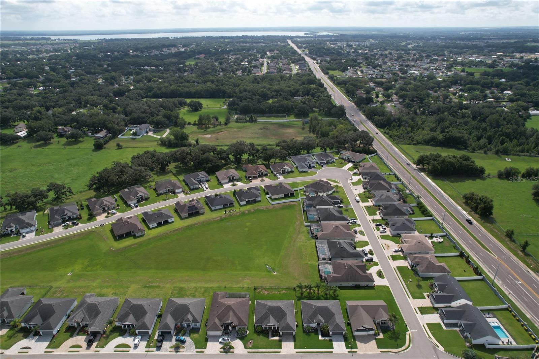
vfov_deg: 57.2
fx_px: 329
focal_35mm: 22
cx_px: 270
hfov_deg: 78.6
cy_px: 180
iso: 100
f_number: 2.8
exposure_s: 1/500
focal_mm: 8.38
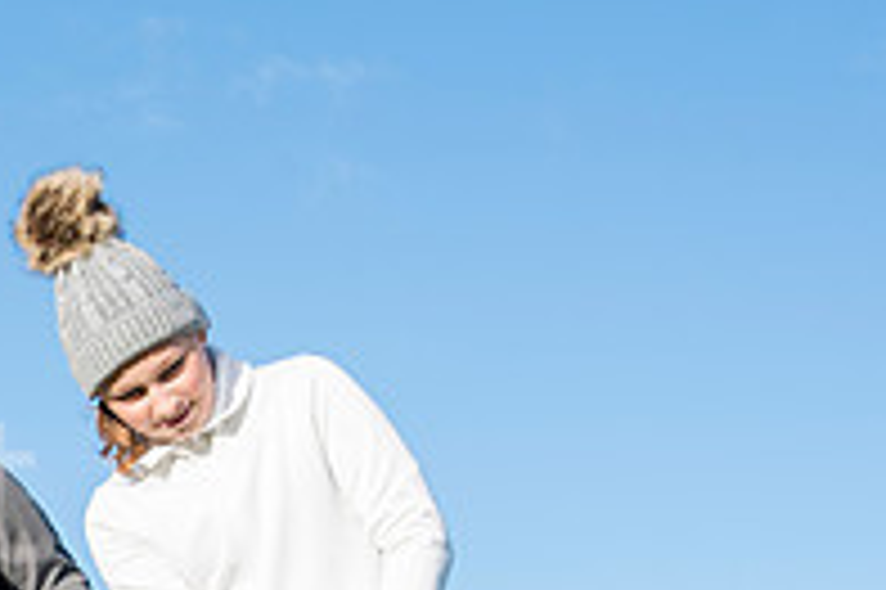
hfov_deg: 17.3
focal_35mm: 112
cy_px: 781
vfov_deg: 11.8
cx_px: -238
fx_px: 2754
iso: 200
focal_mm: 38
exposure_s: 1/200
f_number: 7.1
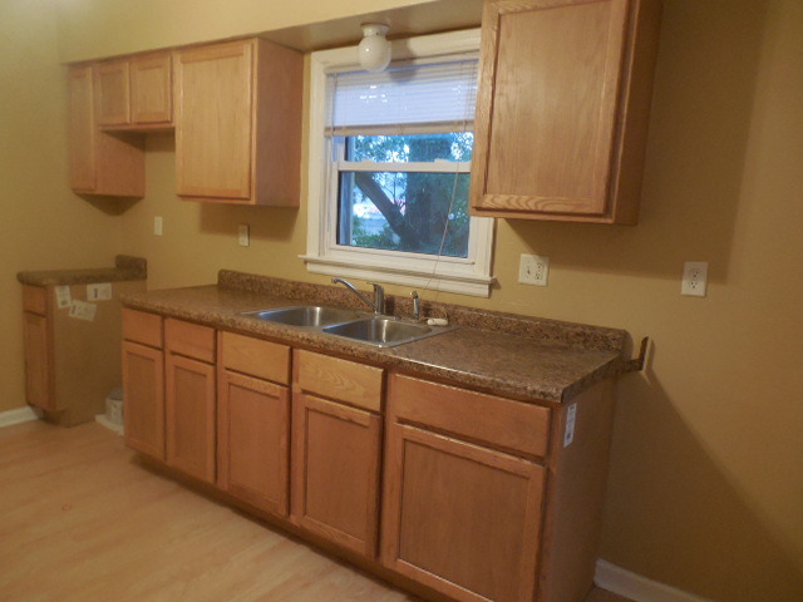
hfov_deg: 69.4
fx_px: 580
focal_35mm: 25
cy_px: 301
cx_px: 402
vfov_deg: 54.9
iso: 500
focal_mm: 4.5
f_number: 3.3
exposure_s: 1/8
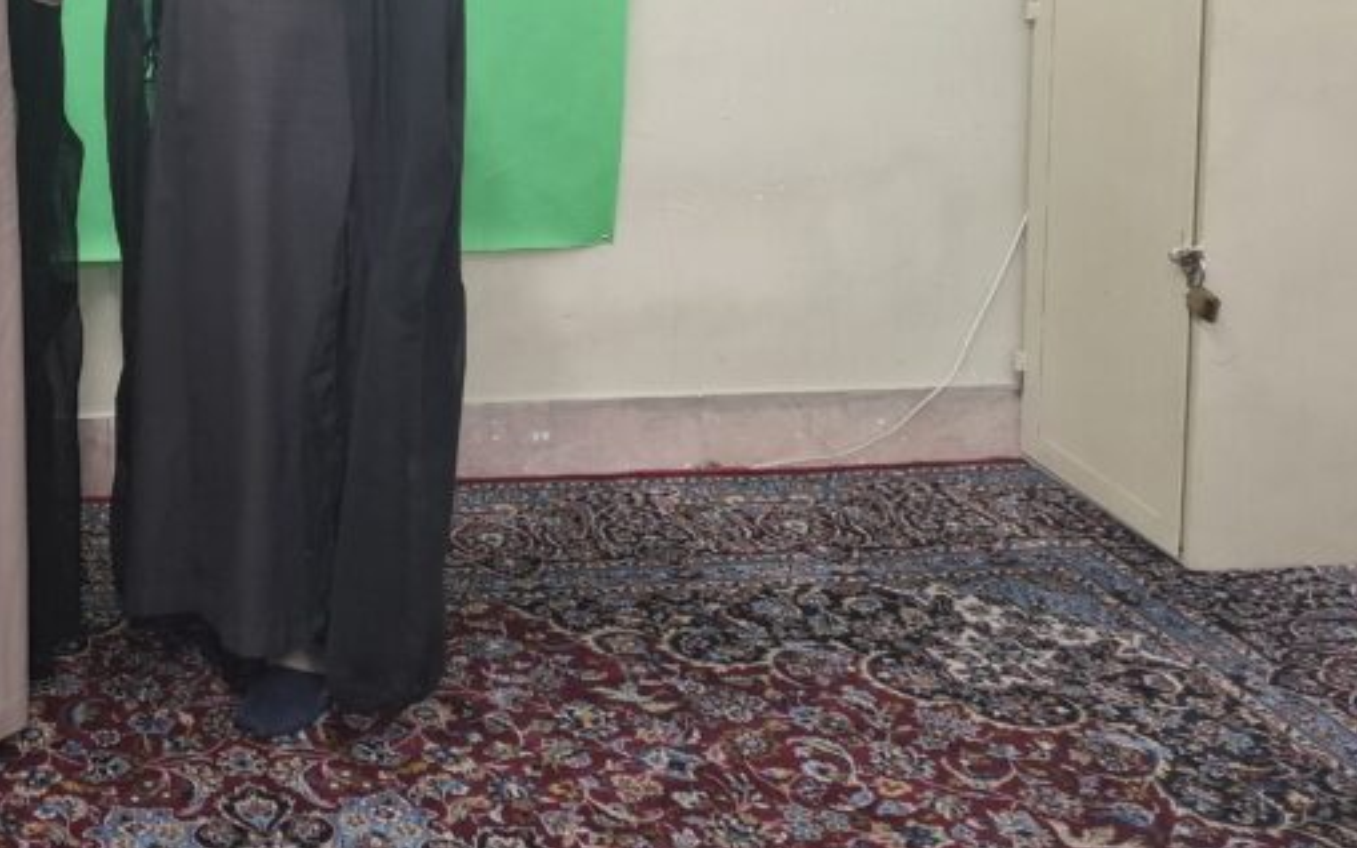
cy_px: -115
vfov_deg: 24.4
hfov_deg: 38.1
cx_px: 123
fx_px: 1812
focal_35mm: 49
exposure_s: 1/100
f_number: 1.8
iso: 250
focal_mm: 5.54
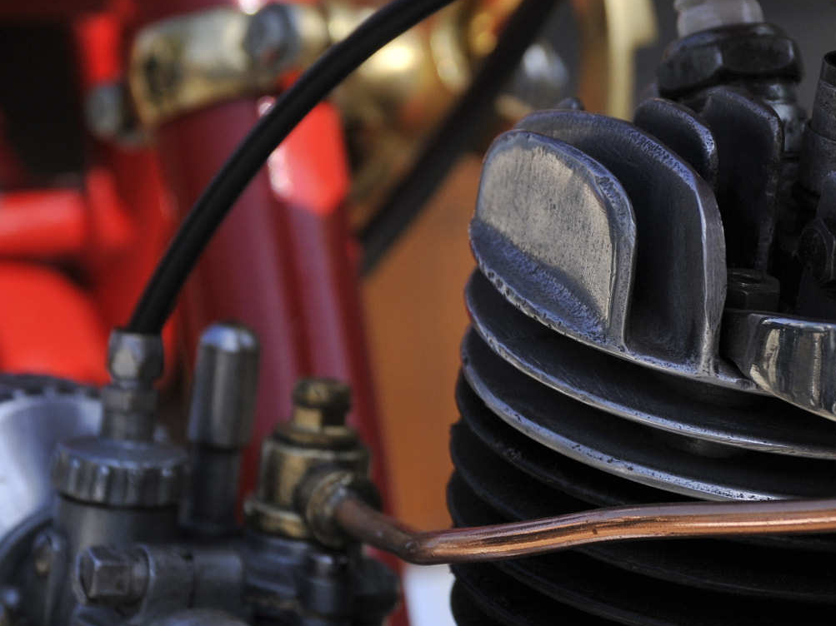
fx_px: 6036
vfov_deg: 5.9
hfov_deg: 7.9
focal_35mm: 250
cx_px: 733
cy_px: 443
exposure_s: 1/640
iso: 200
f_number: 5.6
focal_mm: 85
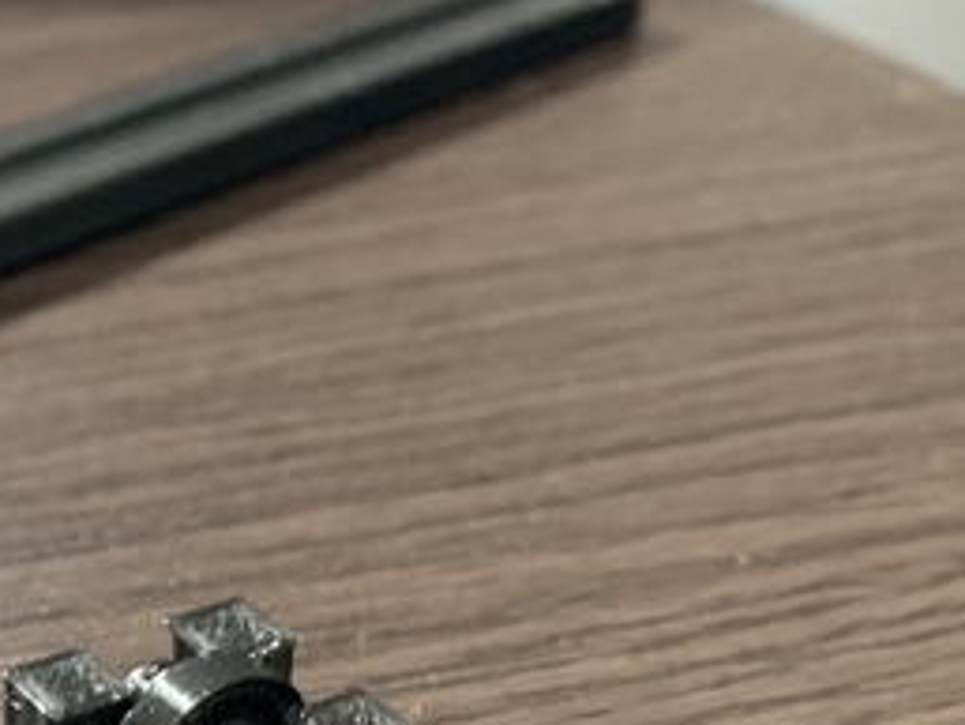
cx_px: -161
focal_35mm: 81
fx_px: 2259
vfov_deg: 18.1
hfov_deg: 22.4
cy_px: 552
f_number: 1.8
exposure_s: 1/38
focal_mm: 4.25
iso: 400
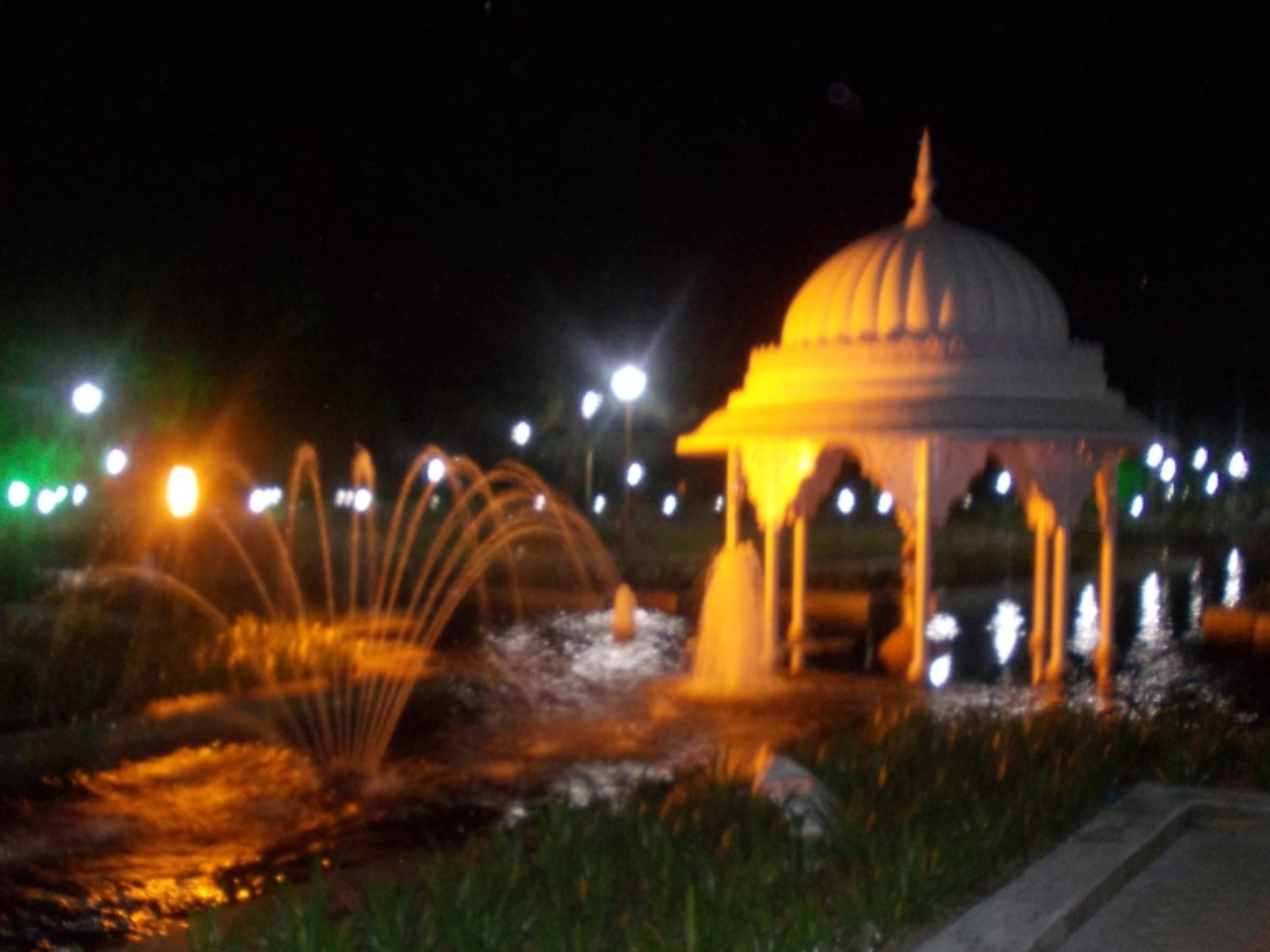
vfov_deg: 38.6
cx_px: 616
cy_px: 554
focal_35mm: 37
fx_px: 1357
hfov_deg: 50.1
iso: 200
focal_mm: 4
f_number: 2.7
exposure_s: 1/4
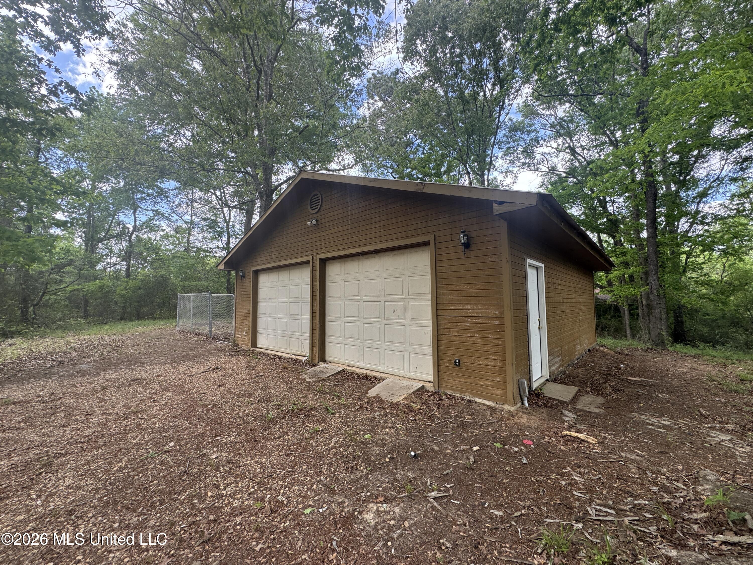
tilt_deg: +4.4
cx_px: 376
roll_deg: +1.1
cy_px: 282
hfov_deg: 102.1
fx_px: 305
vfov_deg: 85.7
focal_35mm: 14
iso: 40
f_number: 2.2
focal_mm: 2.22
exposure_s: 1/122
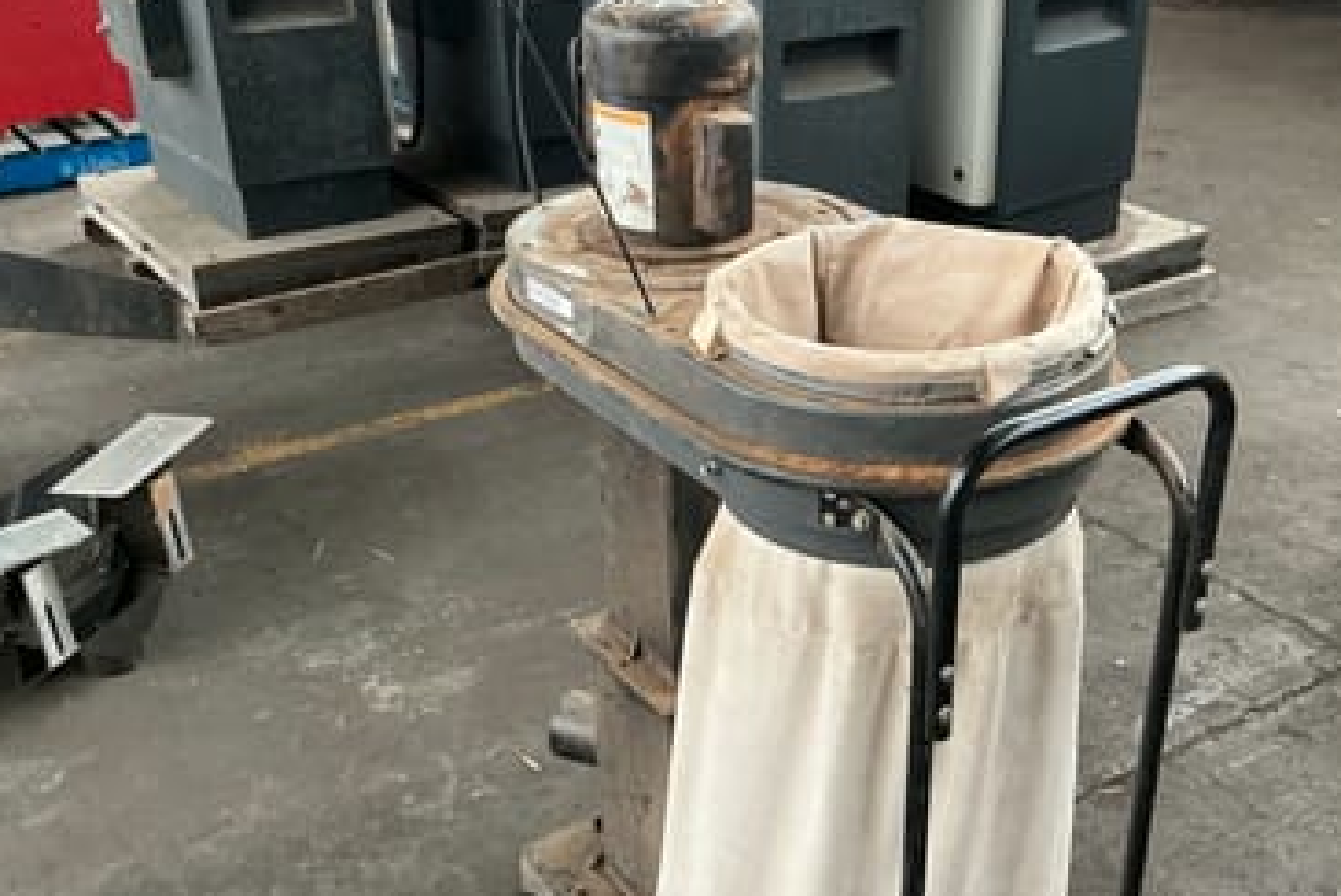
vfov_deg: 33.1
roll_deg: -0.1
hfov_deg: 48.2
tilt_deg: -31.8
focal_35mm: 40
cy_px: 610
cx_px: 785
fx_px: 1491
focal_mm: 3
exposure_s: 1/60
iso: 160
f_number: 1.8
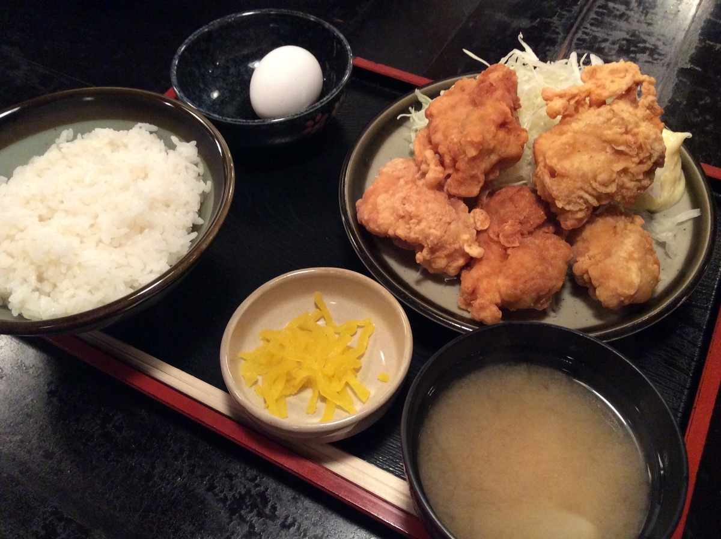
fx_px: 665
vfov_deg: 44.0
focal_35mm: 32
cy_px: 270
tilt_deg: -53.4
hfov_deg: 56.9
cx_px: 360
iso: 250
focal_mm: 3.3
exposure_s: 1/24
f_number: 2.4
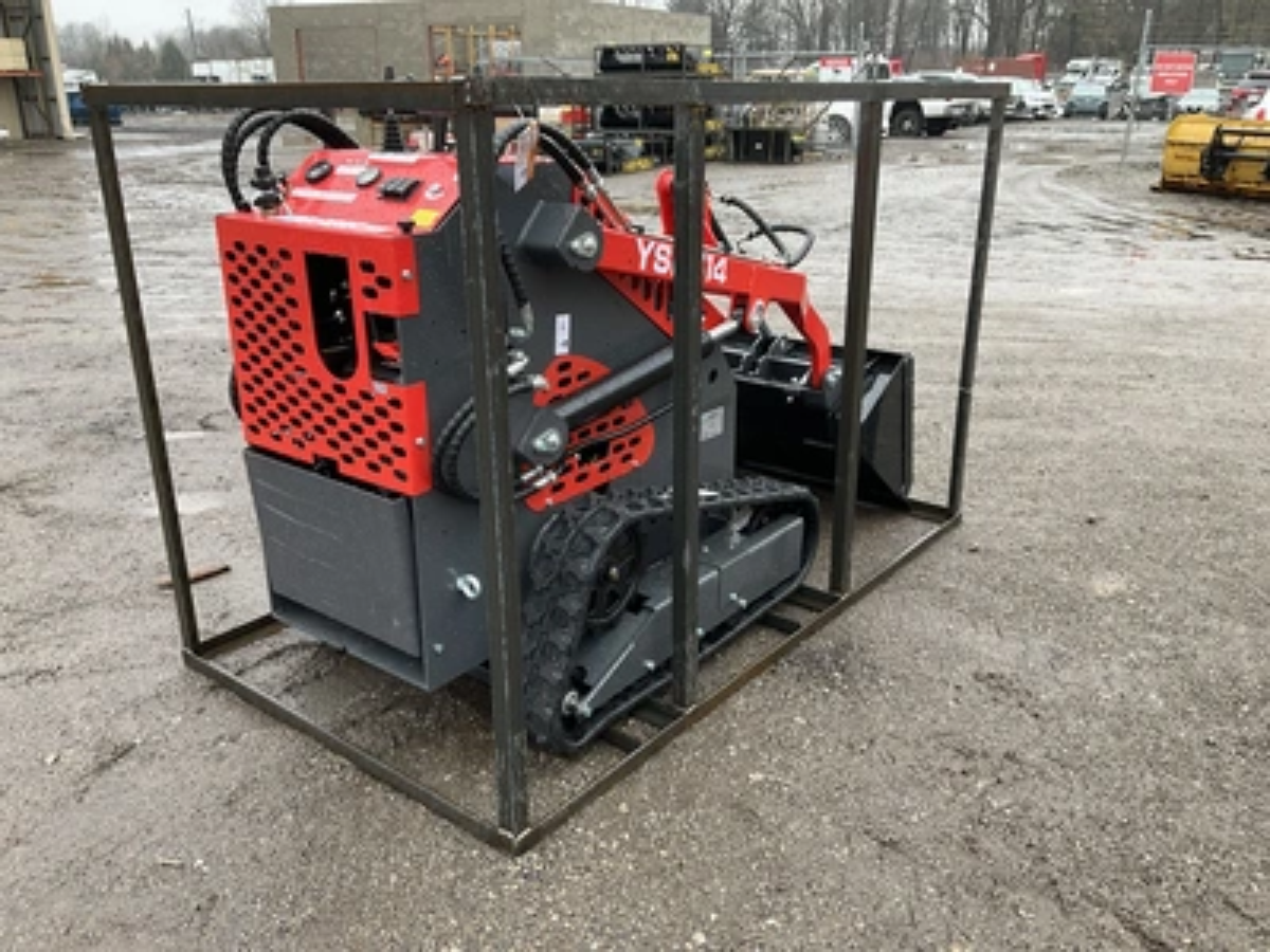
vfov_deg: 48.2
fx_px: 1064
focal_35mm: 29
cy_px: 476
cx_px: 635
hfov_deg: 61.7
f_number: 1.8
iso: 25
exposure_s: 1/122
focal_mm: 3
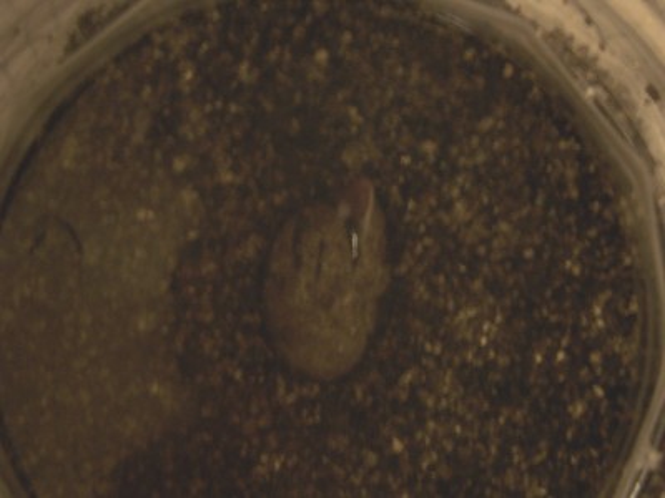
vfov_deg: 24.8
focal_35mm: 59
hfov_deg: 32.7
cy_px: 249
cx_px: 332
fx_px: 1133
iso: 140
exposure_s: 1/8
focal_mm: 9.8
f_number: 3.1
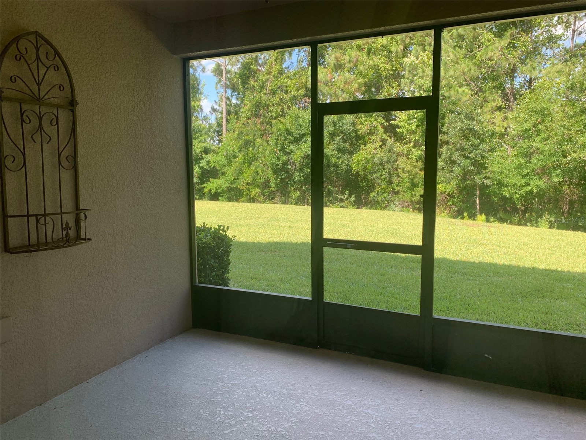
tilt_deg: -7.9
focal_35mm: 26
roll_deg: +0.7
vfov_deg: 53.1
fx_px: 440
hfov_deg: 67.3
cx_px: 293
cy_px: 220
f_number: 1.8
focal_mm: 4.25
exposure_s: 1/122
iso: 32
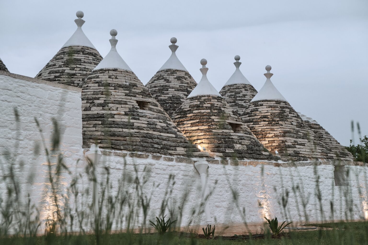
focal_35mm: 45
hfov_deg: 43.6
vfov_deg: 29.9
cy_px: 122
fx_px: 460
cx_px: 184
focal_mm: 30.2
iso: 1250
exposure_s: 1/320
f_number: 3.6
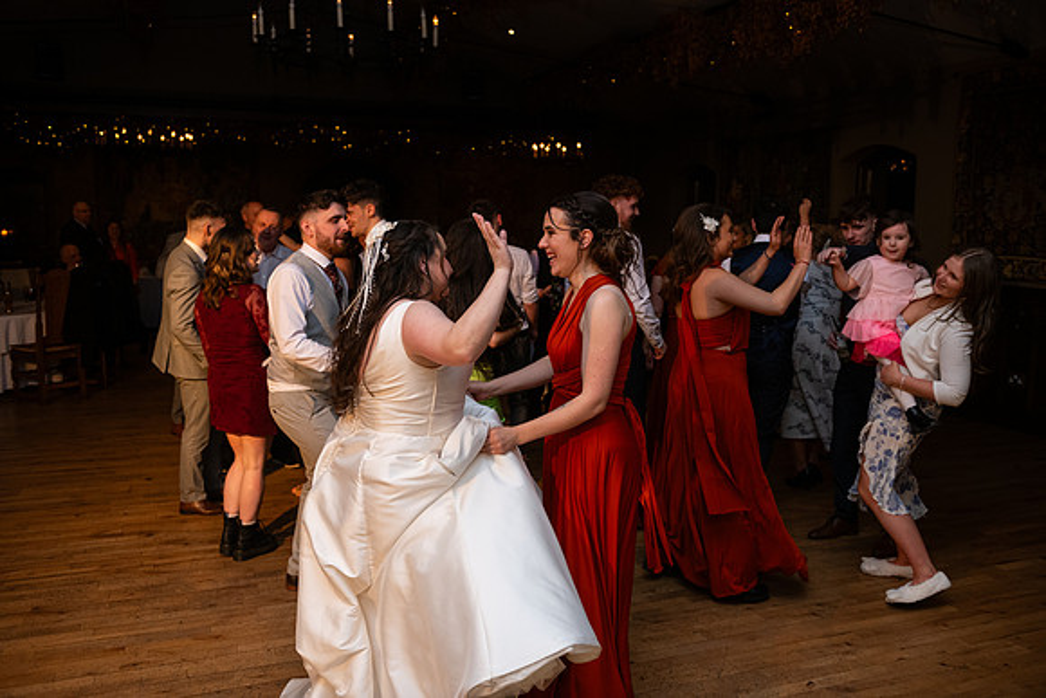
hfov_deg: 58.7
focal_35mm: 32
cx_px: 523
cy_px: 349
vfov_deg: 41.1
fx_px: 930
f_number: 3.5
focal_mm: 32
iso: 800
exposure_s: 1/160
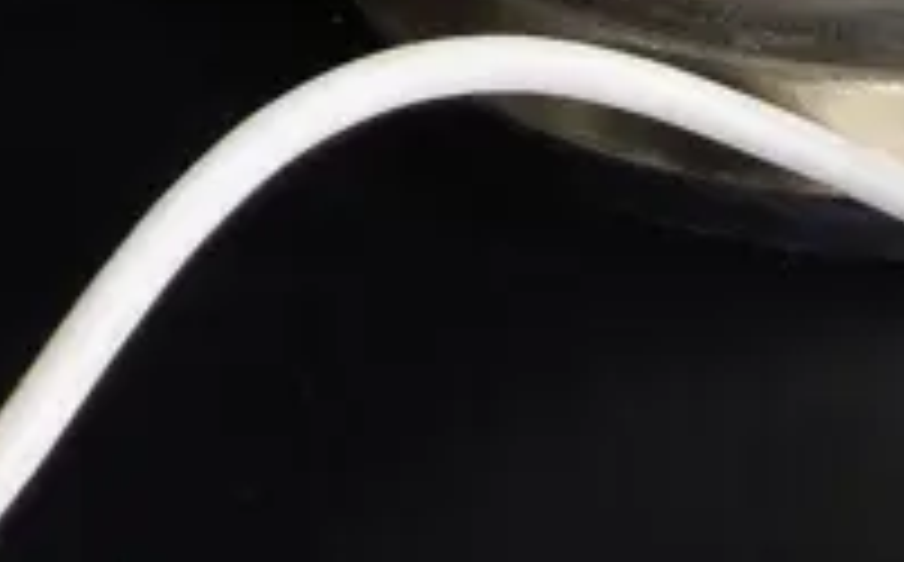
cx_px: 148
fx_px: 3592
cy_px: -1218
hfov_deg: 14.2
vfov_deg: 7.6
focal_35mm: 146
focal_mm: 2.87
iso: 100
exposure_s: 1/120
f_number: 2
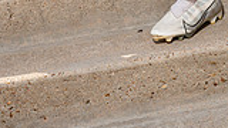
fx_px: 605
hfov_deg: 21.3
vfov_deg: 10.7
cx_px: 155
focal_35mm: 100
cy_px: -158
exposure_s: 1/250
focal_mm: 34
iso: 200
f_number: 10
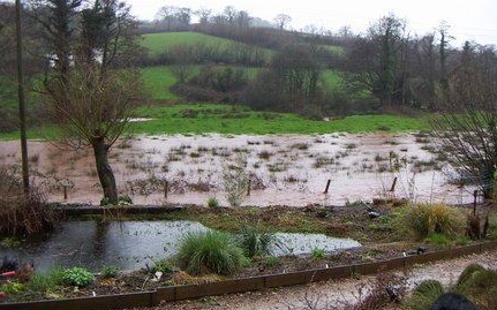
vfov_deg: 32.7
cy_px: 152
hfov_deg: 50.4
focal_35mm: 39
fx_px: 528
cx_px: 249
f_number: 2.8
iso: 64
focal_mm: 4.7
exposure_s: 1/50
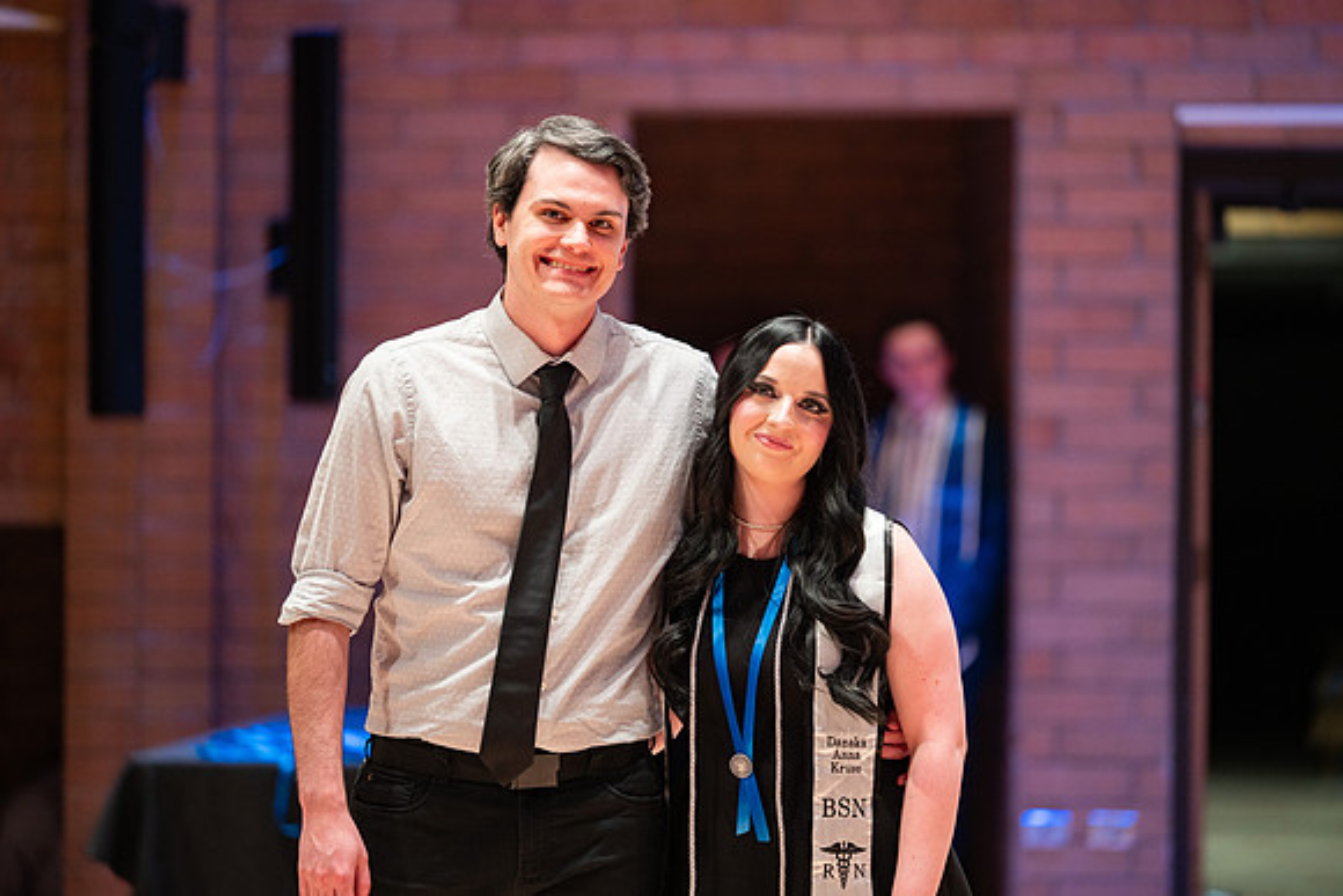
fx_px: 6157
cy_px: 448
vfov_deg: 8.3
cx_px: 672
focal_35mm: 165
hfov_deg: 12.4
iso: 1000
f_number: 2.8
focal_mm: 165
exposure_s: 1/200
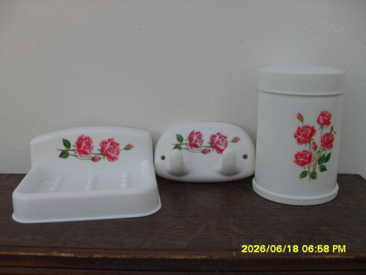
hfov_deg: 52.6
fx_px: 370
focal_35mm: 35
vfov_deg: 40.7
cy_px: 138
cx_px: 183
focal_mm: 6.2
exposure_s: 1/250
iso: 100
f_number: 2.8
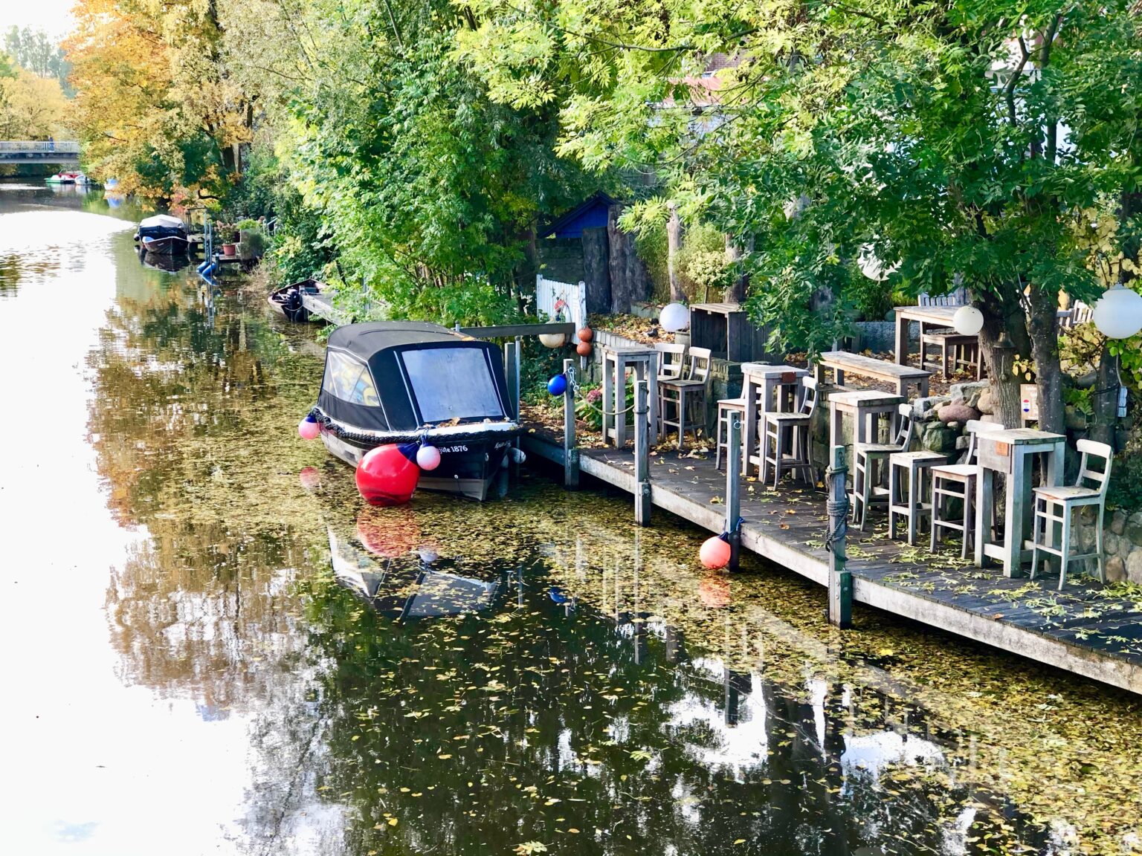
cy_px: 428
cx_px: 571
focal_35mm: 57
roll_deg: +0.5
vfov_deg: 25.7
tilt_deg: -9.8
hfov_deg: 33.8
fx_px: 1880
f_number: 2.8
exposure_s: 1/30
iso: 25
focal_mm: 6.6
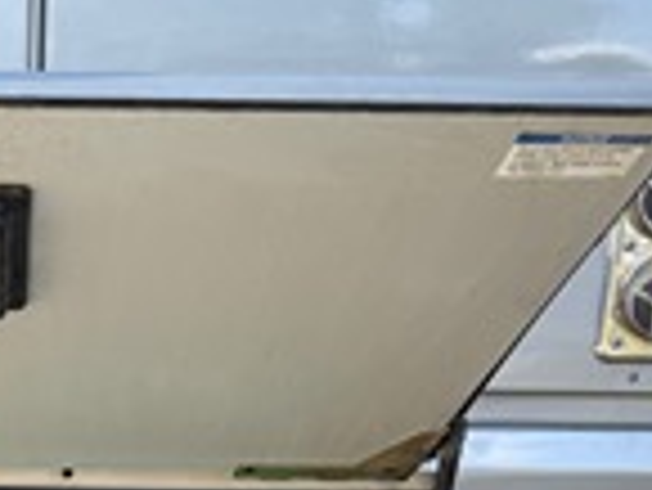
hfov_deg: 27.4
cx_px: -27
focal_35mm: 66
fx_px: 1244
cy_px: 665
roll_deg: -2.0
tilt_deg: -14.7
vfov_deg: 20.1
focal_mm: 6.76
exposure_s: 1/632
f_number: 1.78
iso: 100
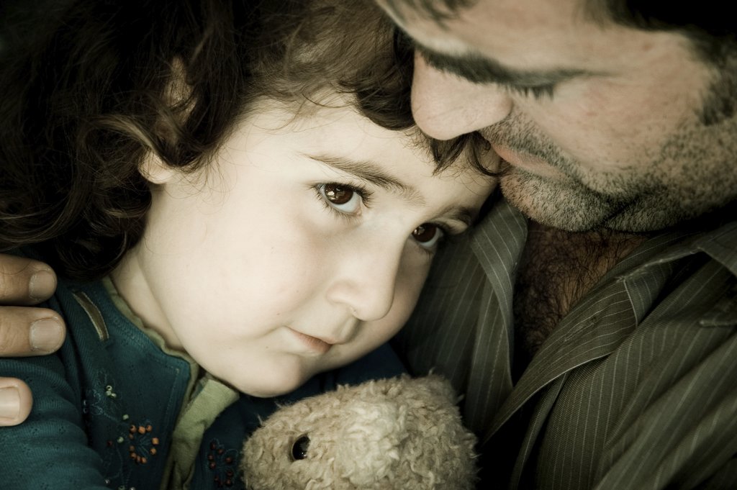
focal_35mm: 105
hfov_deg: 19.5
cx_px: 368
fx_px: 2148
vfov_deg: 13.0
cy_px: 245
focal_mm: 70
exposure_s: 1/60
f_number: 5.6
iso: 200
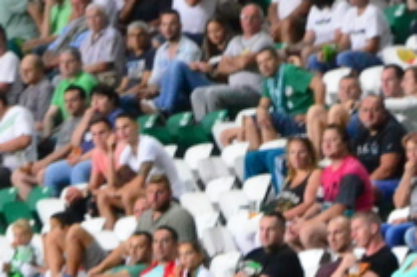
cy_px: 442
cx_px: -235
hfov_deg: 4.4
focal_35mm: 471
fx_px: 5451
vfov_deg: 2.9
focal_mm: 82
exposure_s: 1/200
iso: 4000
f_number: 4.5
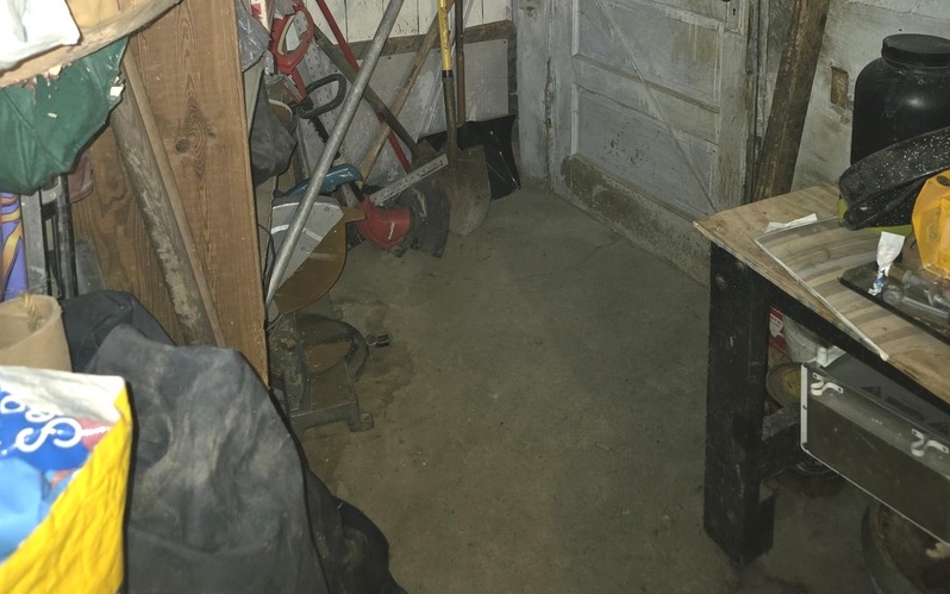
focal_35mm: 33
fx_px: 855
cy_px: -20
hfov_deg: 58.1
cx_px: 475
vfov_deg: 34.4
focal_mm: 6.3
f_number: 1.7
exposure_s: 1/12
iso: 250
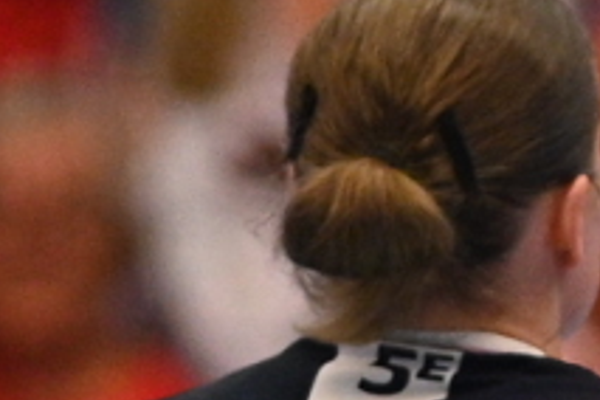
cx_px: 1594
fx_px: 56979
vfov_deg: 0.4
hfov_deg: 0.6
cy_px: 769
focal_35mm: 3419
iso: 2500
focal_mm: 300
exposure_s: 1/1250
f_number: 3.2
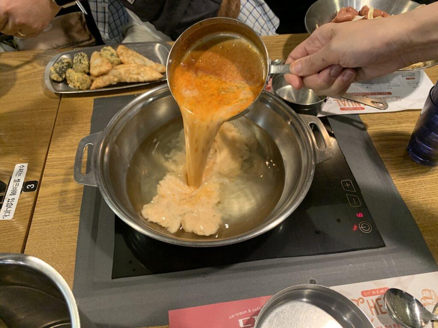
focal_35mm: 26
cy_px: 164
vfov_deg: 53.1
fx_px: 329
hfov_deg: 67.3
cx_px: 219
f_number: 1.8
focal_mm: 4.25
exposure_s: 1/60
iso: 320
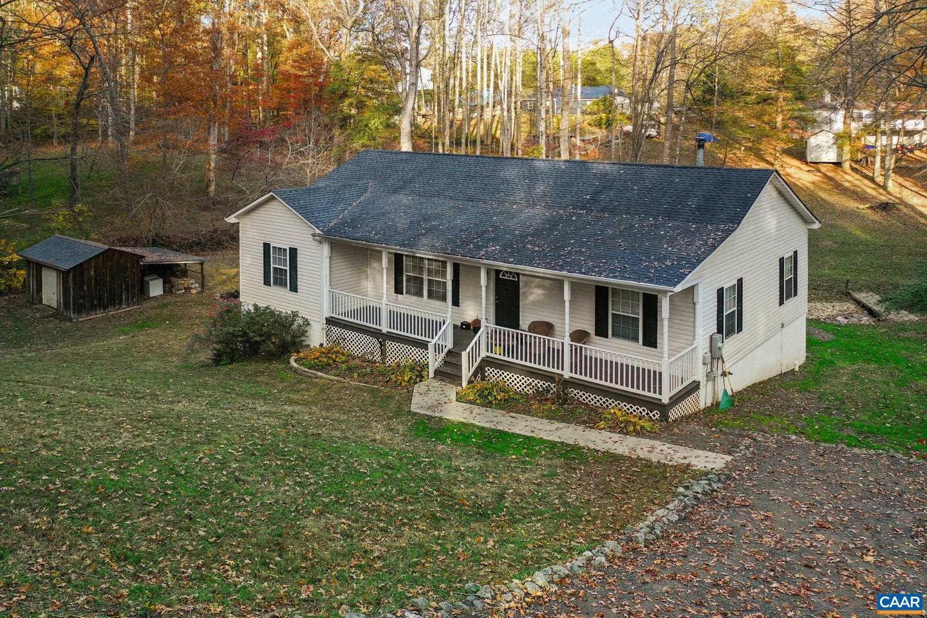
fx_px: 721
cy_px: 309
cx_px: 464
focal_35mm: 28
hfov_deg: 65.5
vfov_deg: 46.4
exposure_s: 1/30
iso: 320
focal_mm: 10.26
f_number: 2.8
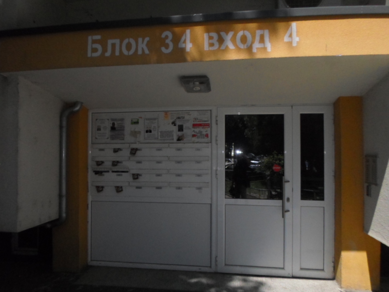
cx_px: 194
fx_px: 281
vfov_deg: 54.9
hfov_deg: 69.4
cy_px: 146
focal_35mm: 25
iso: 240
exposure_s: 1/500
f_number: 9.2
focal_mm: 4.5
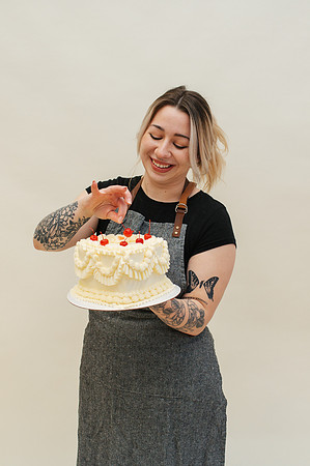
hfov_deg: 25.7
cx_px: 168
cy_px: 233
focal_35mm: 53
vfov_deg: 37.8
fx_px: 680
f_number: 3.2
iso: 500
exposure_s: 1/160
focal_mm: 35
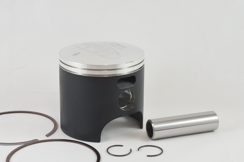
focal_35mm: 60
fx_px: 407
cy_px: 97
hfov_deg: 33.3
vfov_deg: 22.6
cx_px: 103
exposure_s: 1/125
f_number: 4.5
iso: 400
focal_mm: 18
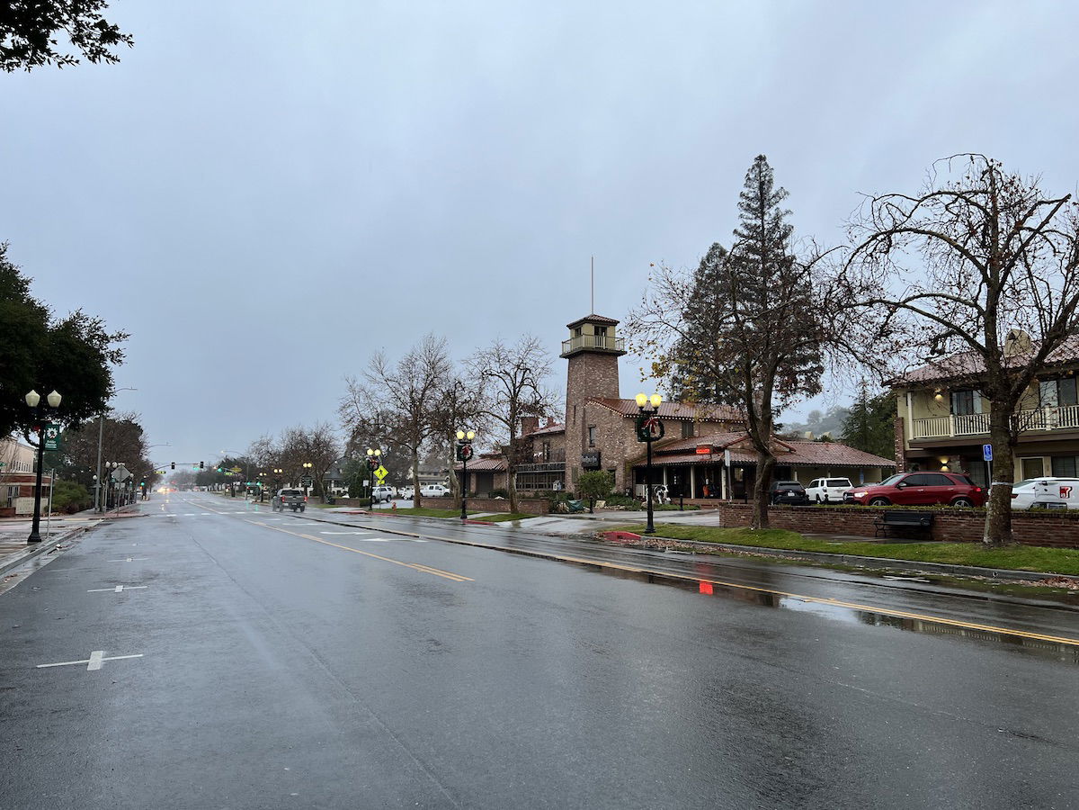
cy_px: 405
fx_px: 810
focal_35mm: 26
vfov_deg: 53.1
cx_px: 540
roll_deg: -0.1
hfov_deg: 67.3
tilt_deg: +6.4
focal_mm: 5.7
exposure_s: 1/163
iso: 40
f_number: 1.5
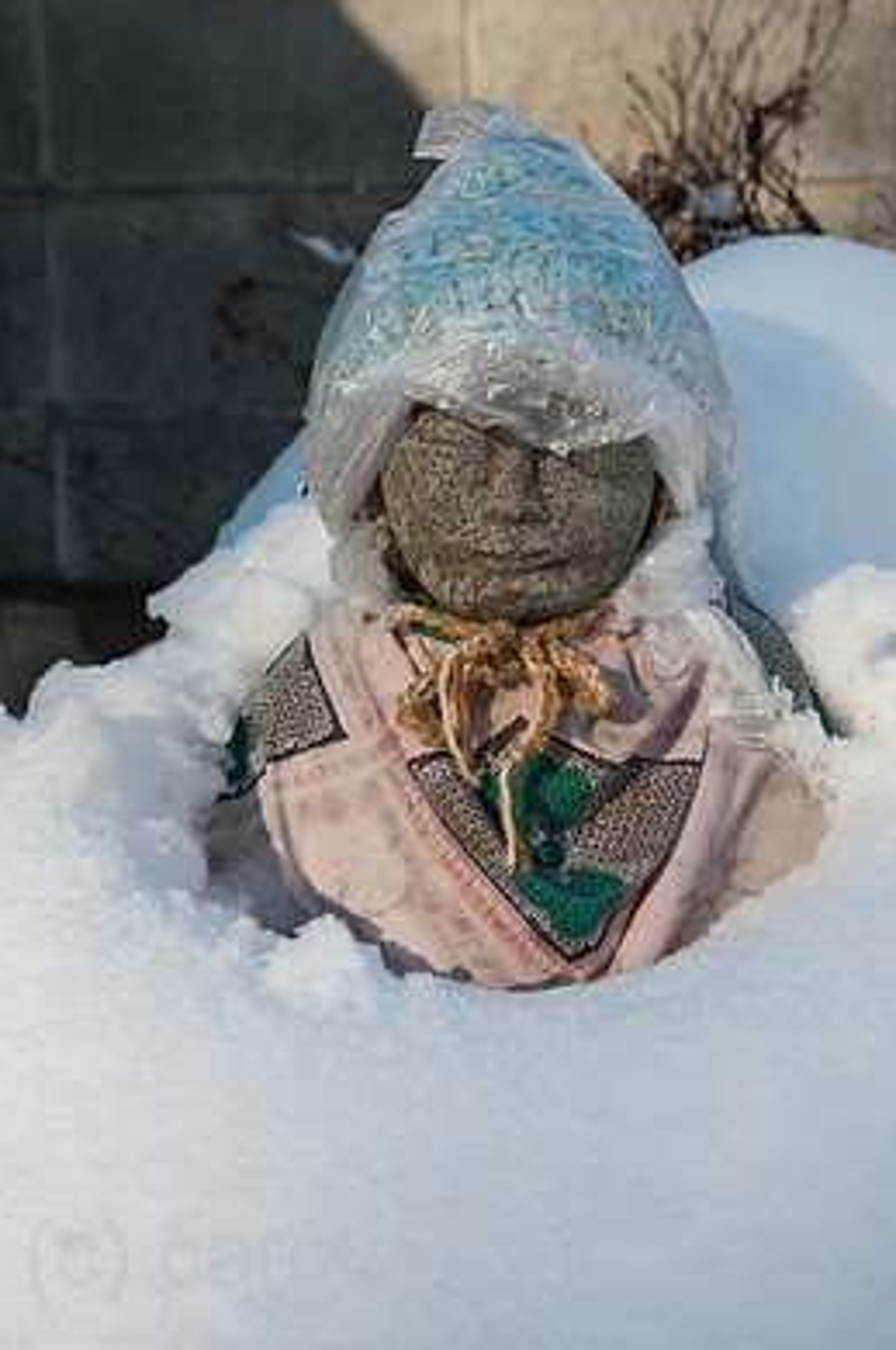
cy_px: 585
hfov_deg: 22.5
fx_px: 2246
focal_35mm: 60
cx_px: 507
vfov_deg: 33.4
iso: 200
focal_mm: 52
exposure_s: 1/400
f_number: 8
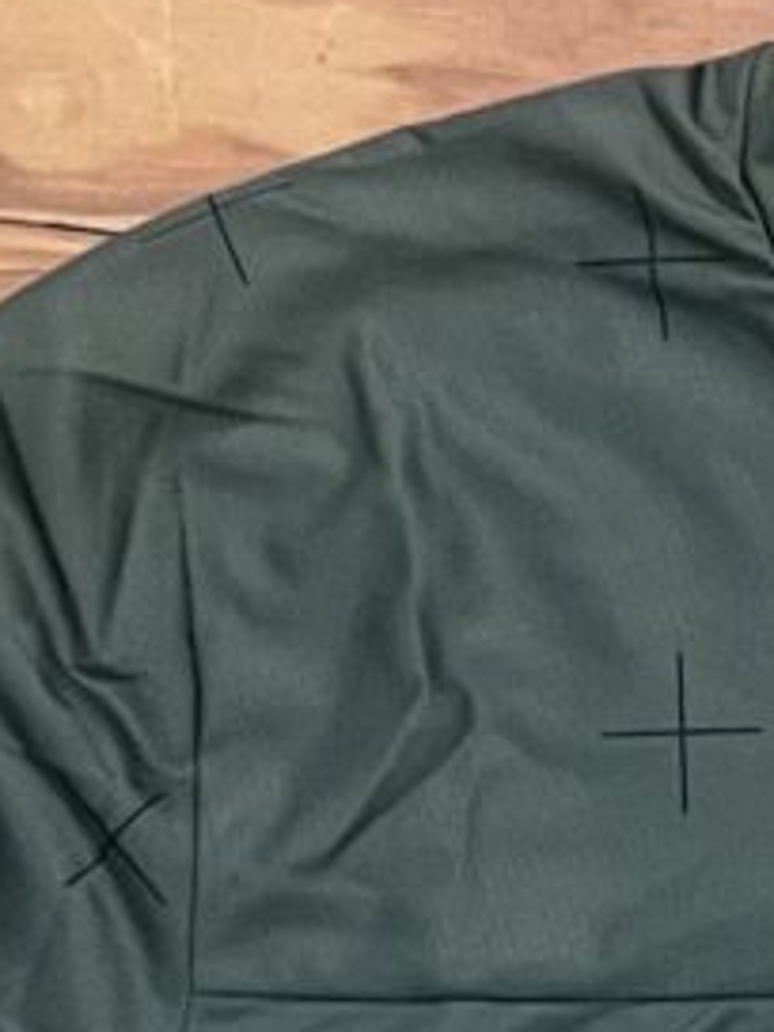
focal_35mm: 191
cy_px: 1920
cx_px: 1537
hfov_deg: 7.5
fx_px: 5694
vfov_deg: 9.8
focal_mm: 4.2
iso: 400
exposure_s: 1/59
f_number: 1.6
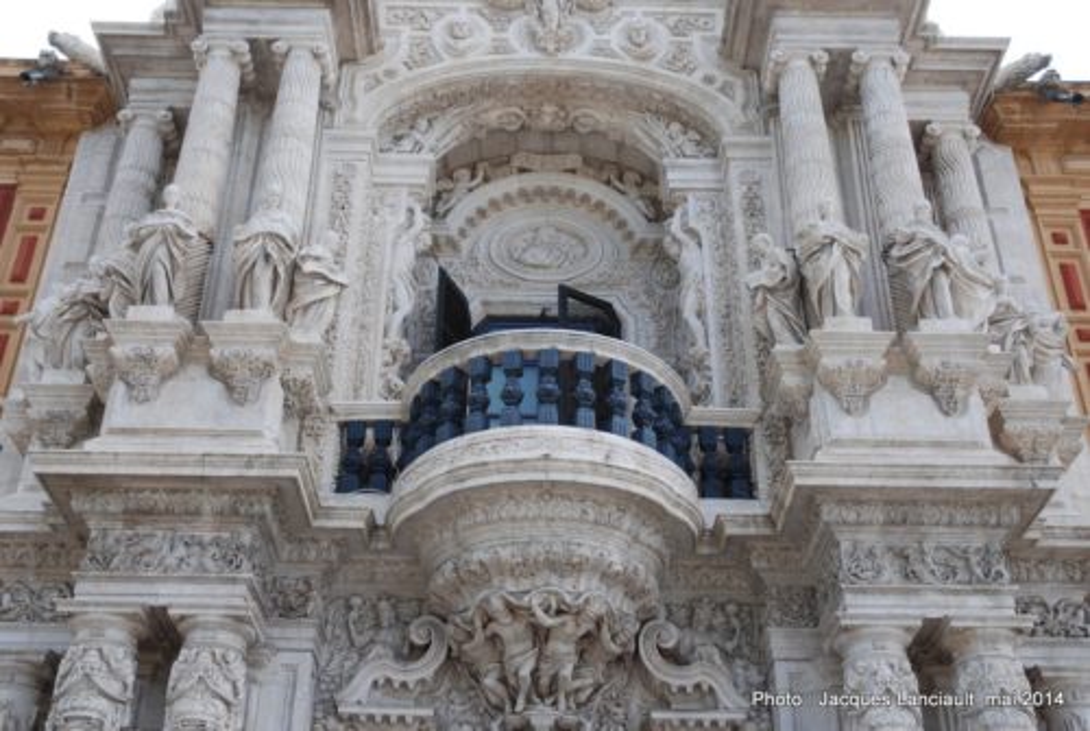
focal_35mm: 40
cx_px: 545
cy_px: 366
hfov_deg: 47.9
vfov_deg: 33.1
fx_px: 1228
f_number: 5.6
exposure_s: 1/125
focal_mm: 27
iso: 125
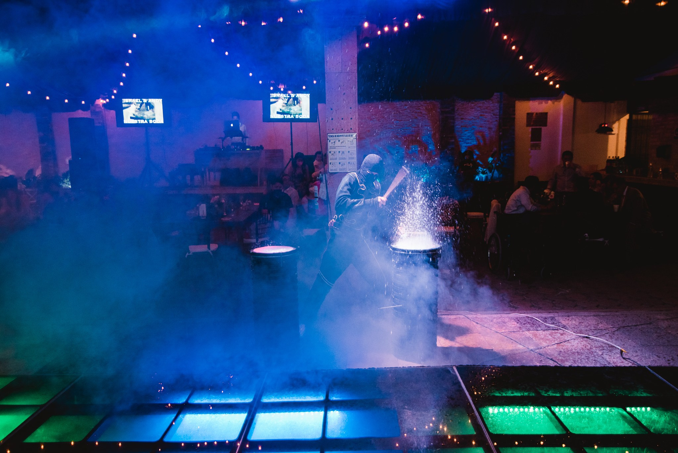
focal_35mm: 28
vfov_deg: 46.4
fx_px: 527
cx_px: 339
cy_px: 226
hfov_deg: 65.5
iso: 1250
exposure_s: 1/125
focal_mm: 28
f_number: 3.2
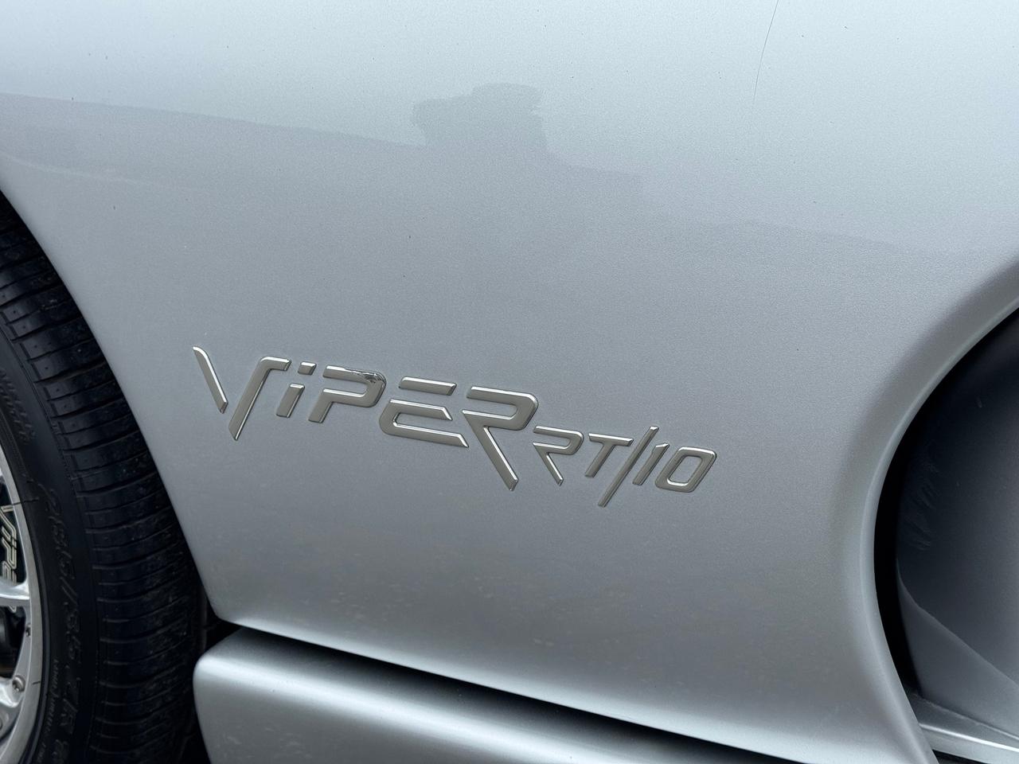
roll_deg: +0.3
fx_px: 1413
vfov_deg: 30.3
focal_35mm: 48
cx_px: 510
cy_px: 382
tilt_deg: -14.3
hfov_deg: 39.7
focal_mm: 6.76
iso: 64
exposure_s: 1/1287
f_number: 1.78
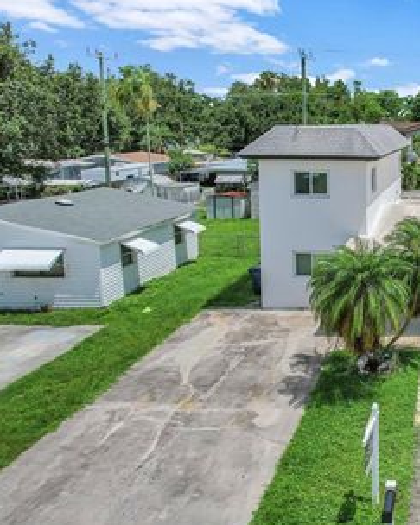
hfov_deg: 38.0
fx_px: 529
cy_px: 284
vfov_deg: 52.8
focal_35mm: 34
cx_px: 430
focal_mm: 8.38
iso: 120
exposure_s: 1/4000
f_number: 2.8
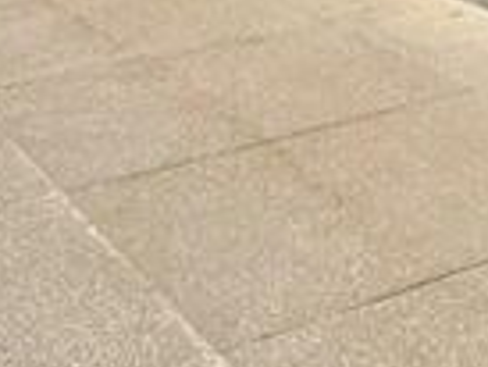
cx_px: 527
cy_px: -248
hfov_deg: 19.8
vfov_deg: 14.2
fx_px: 1340
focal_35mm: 95
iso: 50
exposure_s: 1/4274
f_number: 1.5
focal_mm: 5.7
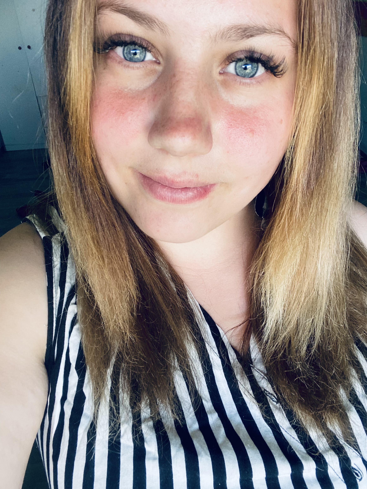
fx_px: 424
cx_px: 184
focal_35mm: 30
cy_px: 244
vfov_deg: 60.0
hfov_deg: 46.8
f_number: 2.2
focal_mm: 2.71
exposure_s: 1/66
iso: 100
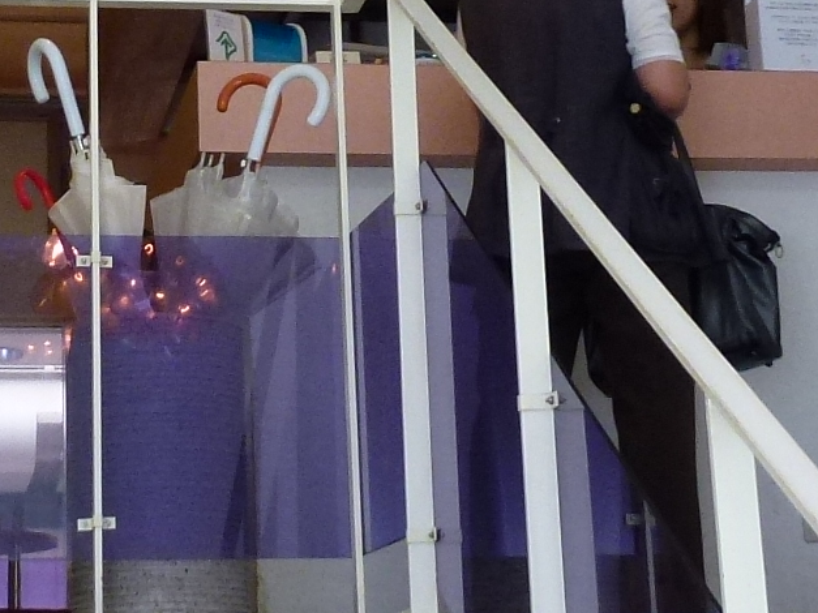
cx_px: 217
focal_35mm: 98
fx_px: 2315
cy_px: 120
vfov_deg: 15.0
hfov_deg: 19.9
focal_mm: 4.3
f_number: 3.3
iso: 200
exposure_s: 1/60
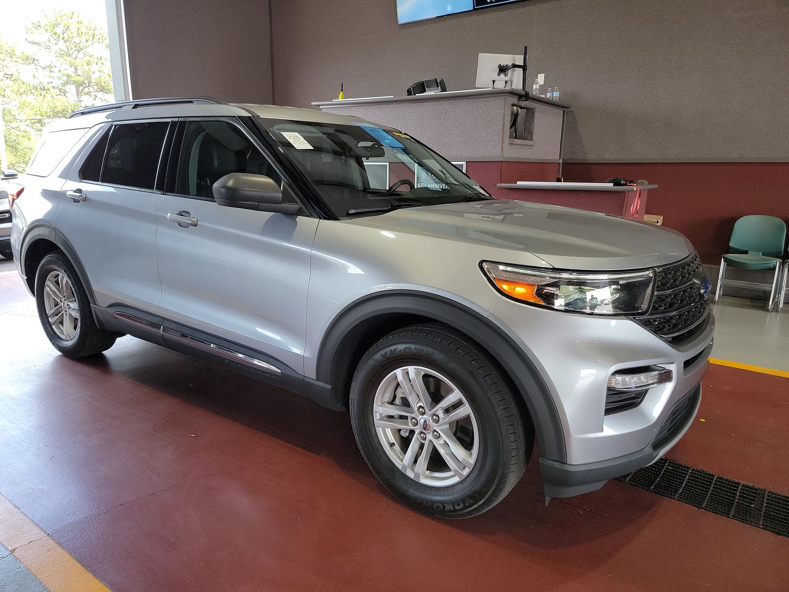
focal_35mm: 24
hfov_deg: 71.6
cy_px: 296
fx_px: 547
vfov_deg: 56.8
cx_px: 394
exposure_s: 1/59
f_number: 1.8
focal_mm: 6.7
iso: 98
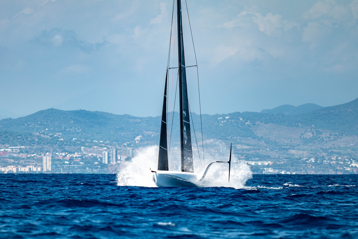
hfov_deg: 6.7
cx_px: 146
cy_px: 177
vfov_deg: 4.4
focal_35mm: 309
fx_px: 3075
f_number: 2.8
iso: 100
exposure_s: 1/2000
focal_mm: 200
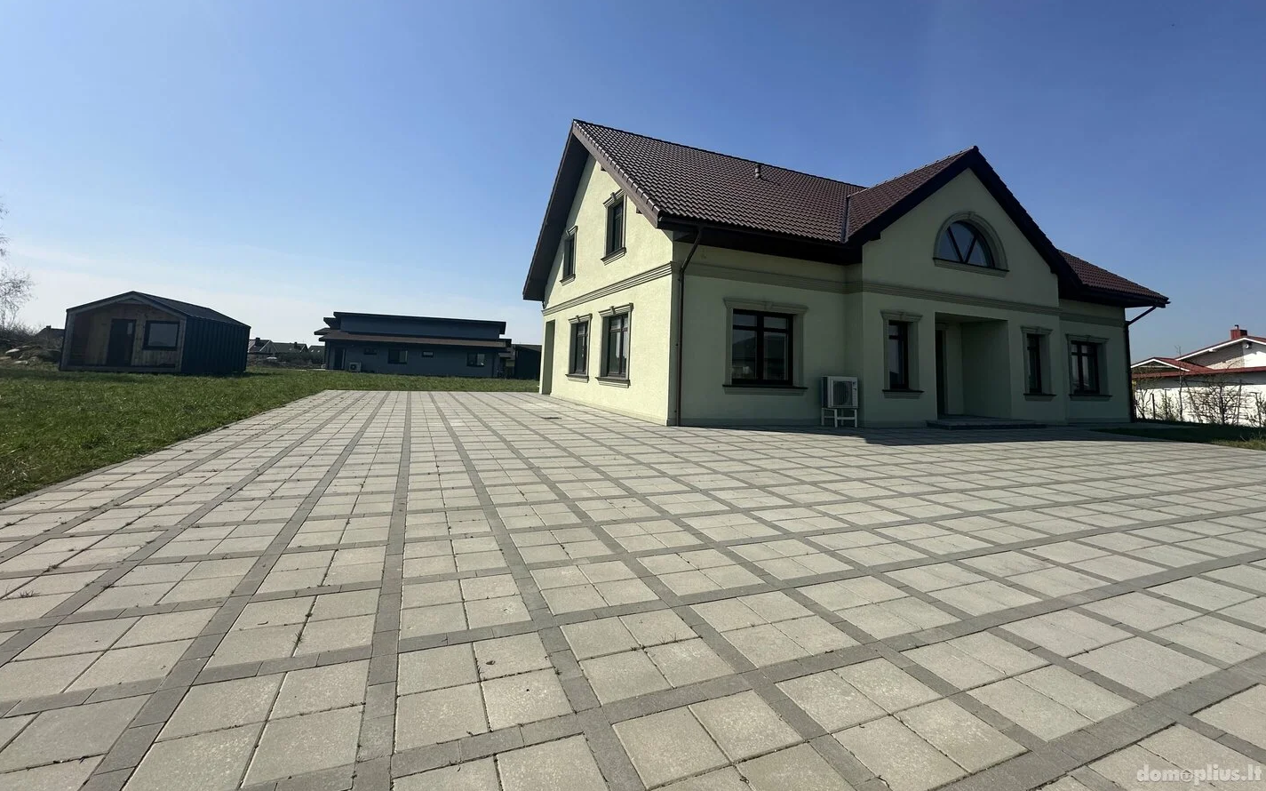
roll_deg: -2.2
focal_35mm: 15
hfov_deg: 101.5
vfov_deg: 73.9
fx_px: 517
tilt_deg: +6.8
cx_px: 629
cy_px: 313
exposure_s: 1/2747
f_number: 2.2
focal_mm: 2.22
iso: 40
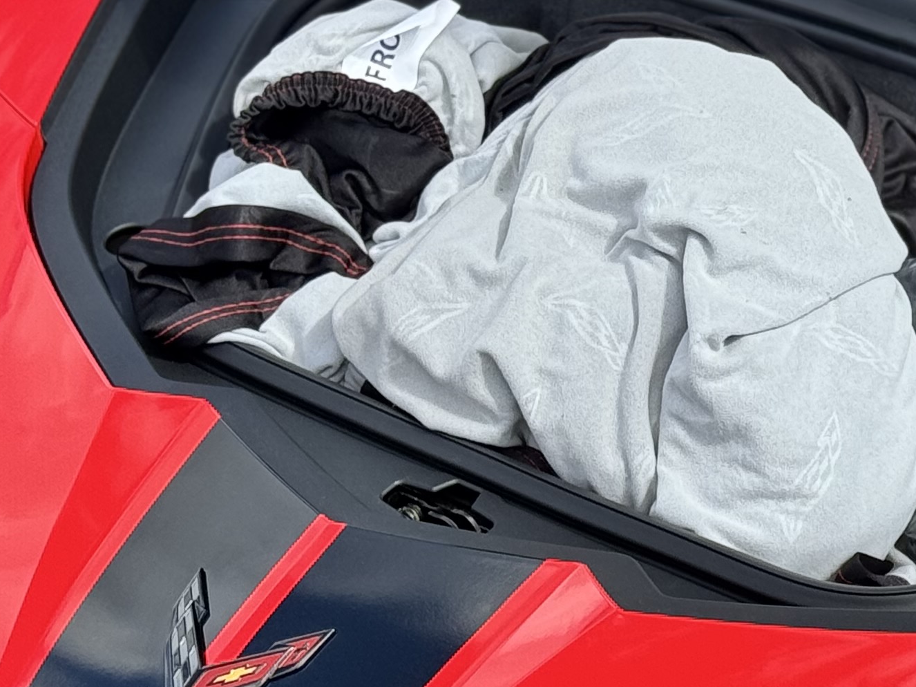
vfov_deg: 10.1
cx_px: 885
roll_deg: +1.8
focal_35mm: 146
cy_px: 227
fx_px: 3863
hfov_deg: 13.4
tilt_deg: -25.8
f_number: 1.78
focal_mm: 6.76
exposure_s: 1/1560
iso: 64
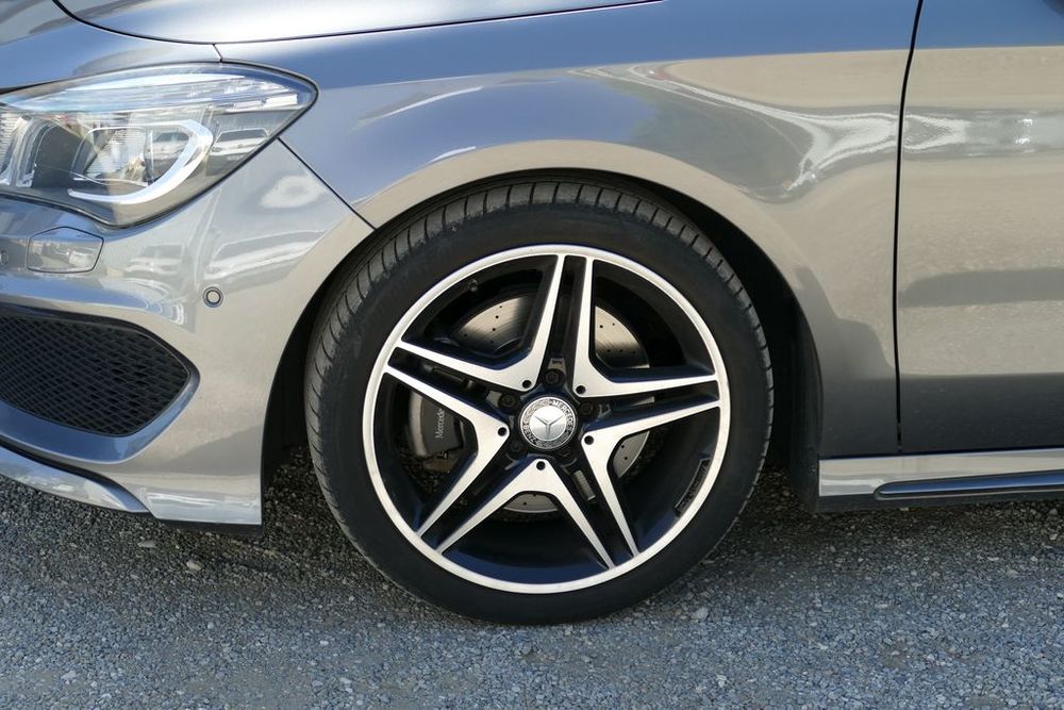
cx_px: 532
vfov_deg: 18.2
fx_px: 2217
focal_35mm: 75
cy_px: 355
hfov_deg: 27.0
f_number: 3.7
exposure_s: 1/250
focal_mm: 27.23
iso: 125
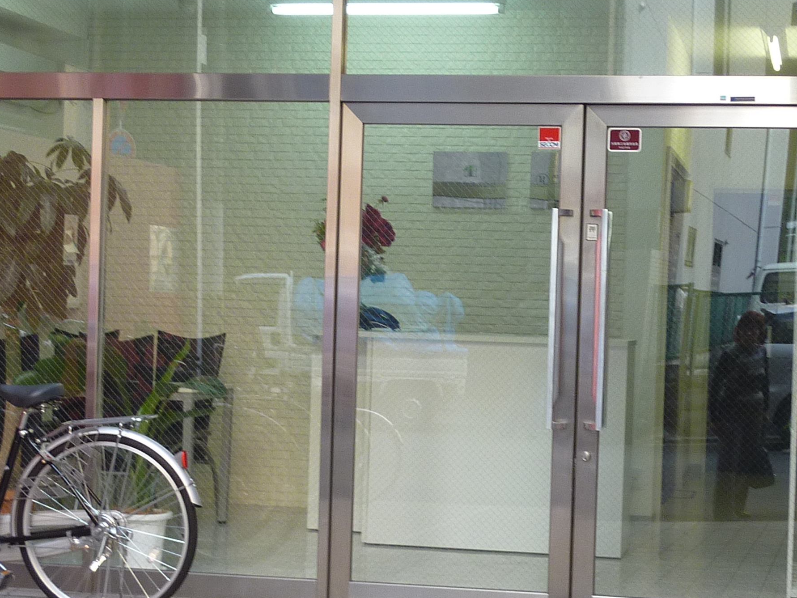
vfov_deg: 19.1
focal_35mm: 77
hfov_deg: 25.3
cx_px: 455
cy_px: 316
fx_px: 1773
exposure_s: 1/30
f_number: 3.6
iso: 100
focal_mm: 6.1
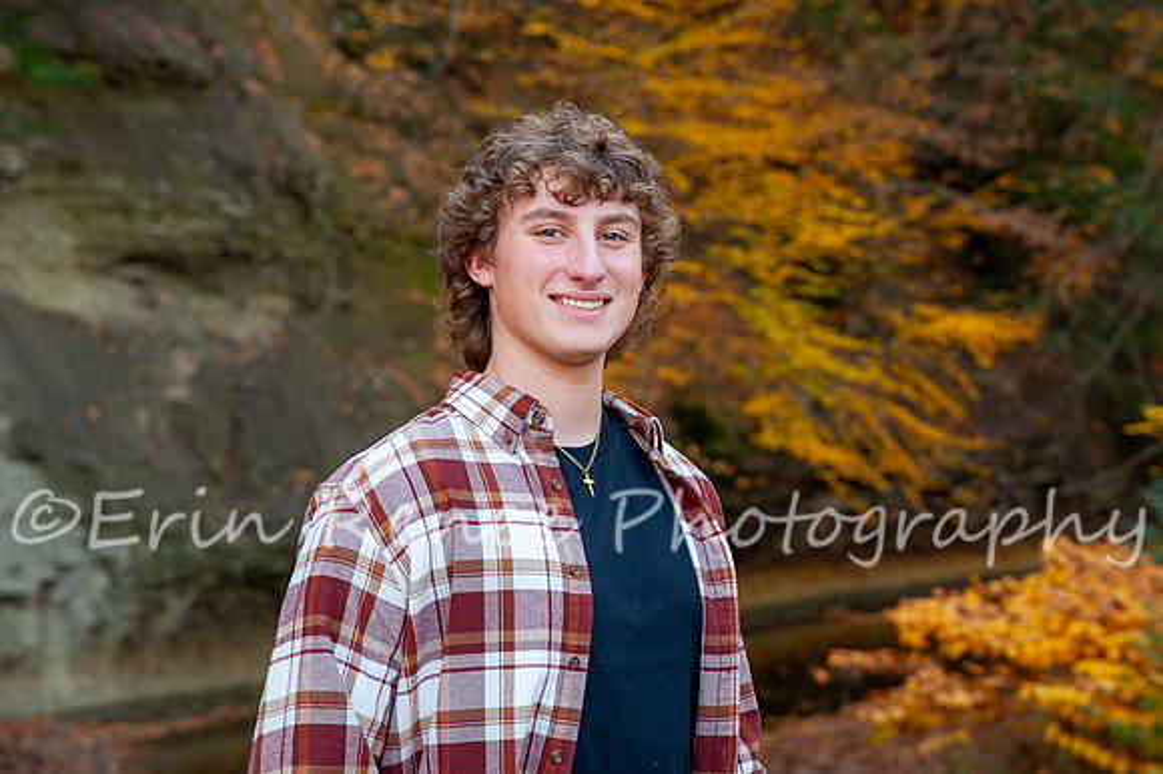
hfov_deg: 23.6
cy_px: 330
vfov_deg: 15.8
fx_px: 2783
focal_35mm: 86
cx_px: 716
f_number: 6.3
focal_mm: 70
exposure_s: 1/160
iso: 400
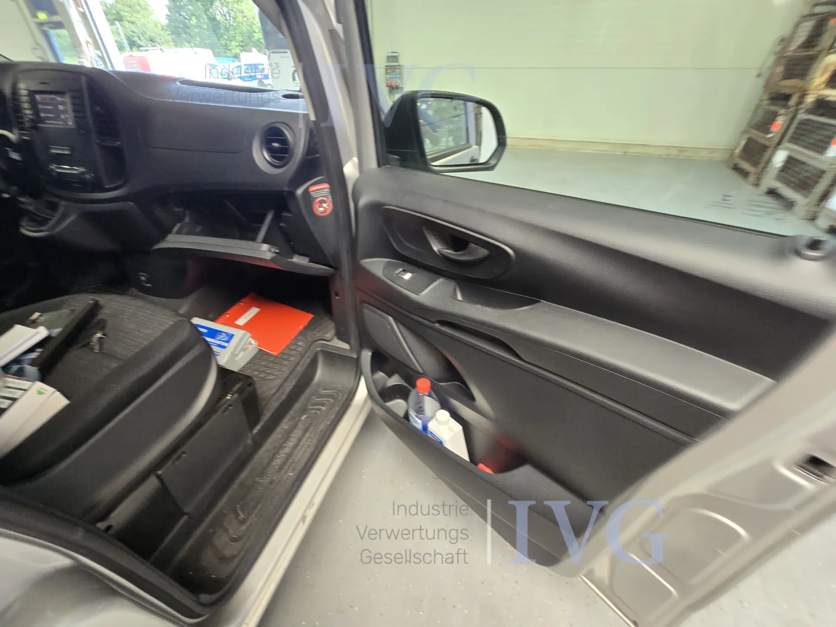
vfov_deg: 89.9
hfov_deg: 106.2
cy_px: 314
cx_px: 418
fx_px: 314
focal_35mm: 13
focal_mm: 2.2
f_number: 2.2
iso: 125
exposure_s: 1/60
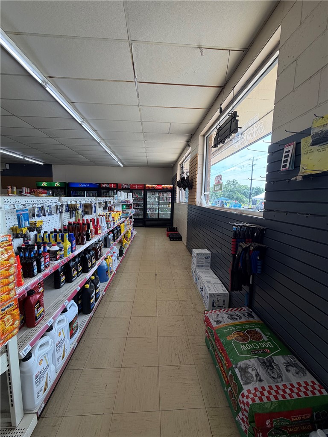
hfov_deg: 85.7
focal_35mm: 14
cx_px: 164
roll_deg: -1.2
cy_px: 218
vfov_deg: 102.1
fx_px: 177
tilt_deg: -6.2
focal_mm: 2.22
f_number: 2.2
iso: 125
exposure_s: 1/120
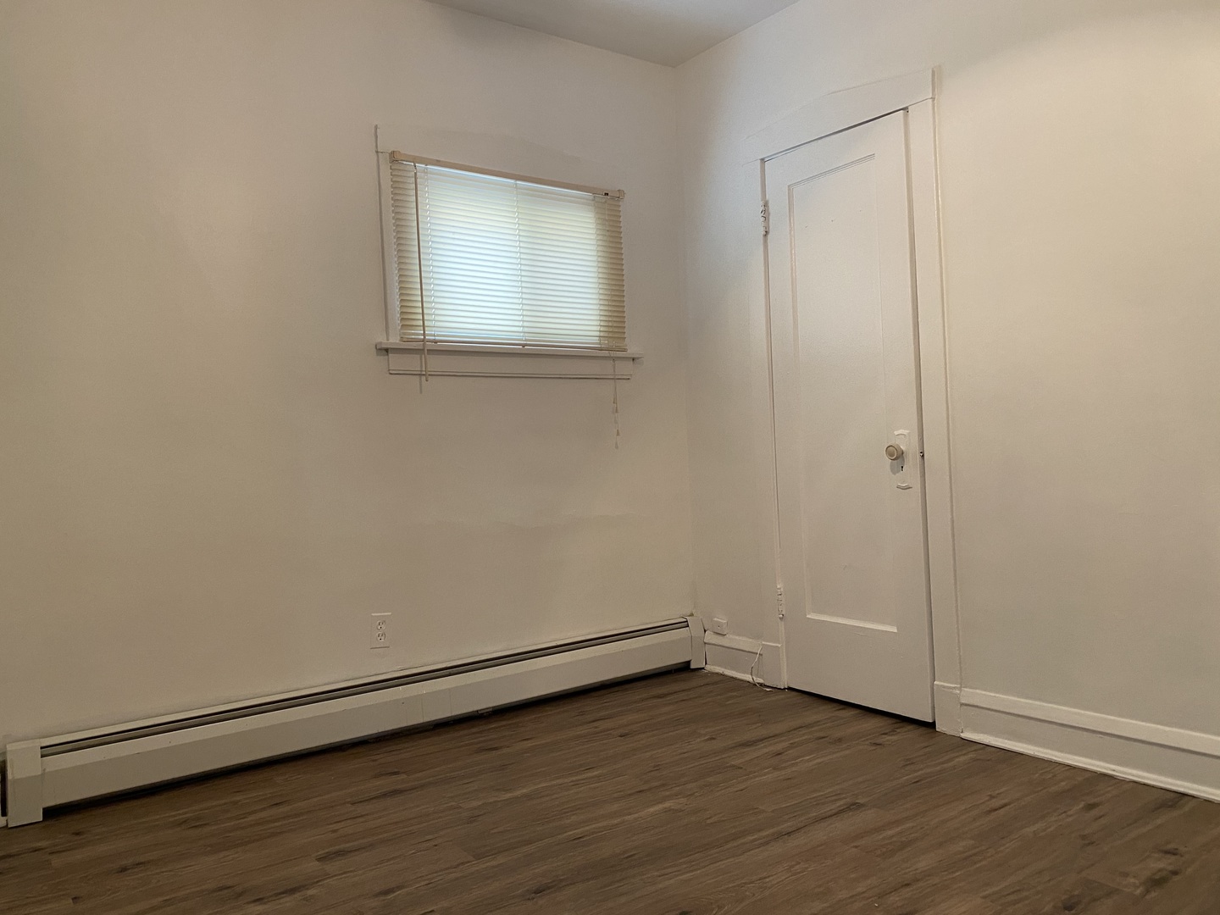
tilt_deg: +0.5
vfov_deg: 53.1
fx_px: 916
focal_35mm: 26
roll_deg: +2.8
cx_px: 610
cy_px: 458
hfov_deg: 67.3
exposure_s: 1/60
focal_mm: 4.25
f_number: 1.8
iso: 200
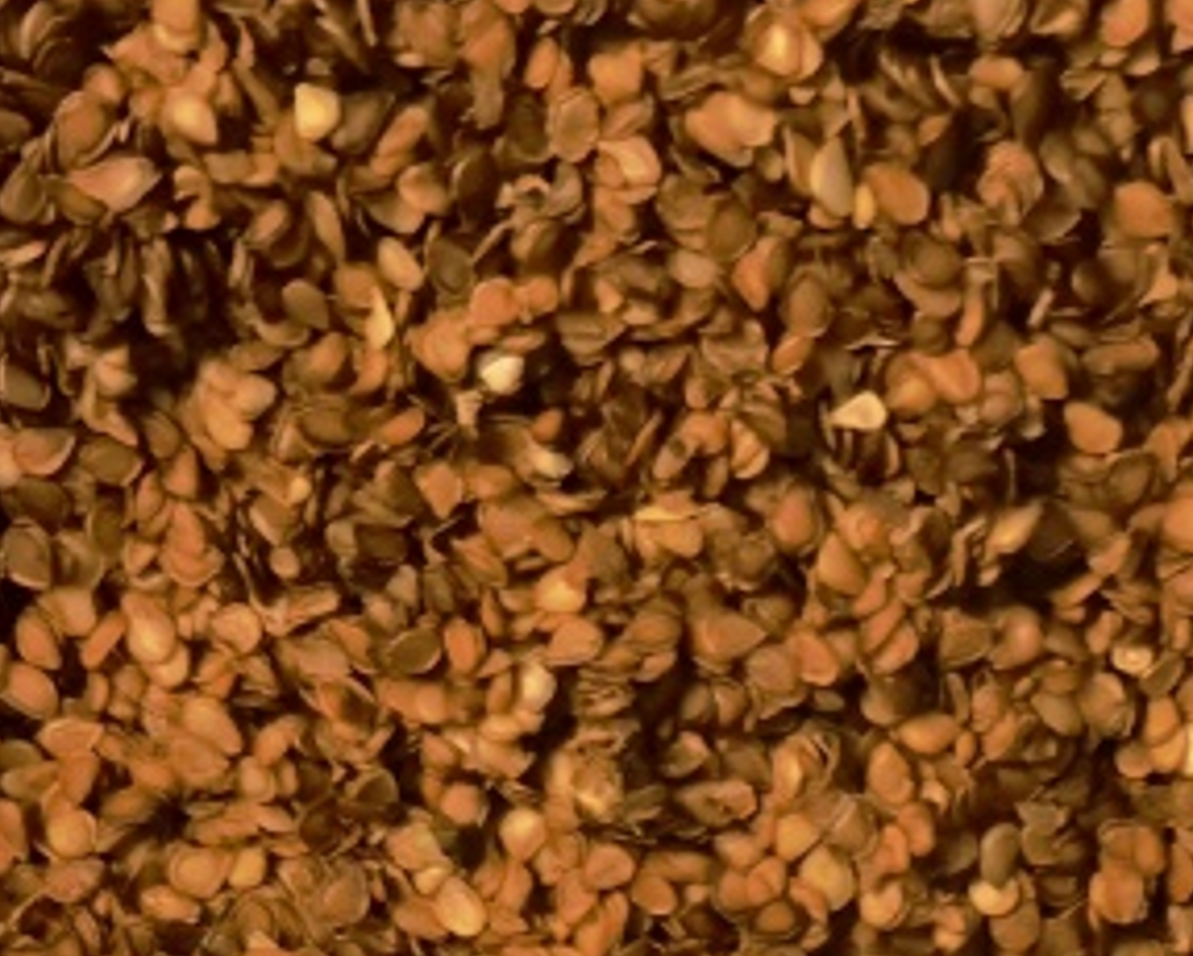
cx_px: 1338
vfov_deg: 13.9
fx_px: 3463
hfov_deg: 18.7
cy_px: 1764
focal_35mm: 98
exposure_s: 1/20
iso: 1000
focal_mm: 6.98
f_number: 1.4
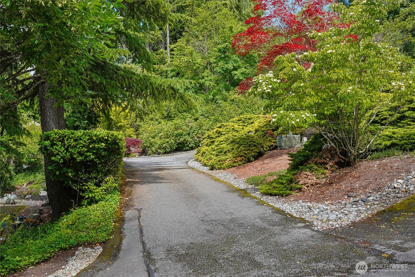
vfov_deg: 31.9
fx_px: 484
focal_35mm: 42
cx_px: 208
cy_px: 138
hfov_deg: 46.4
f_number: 8
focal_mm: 28
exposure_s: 1/125
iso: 160
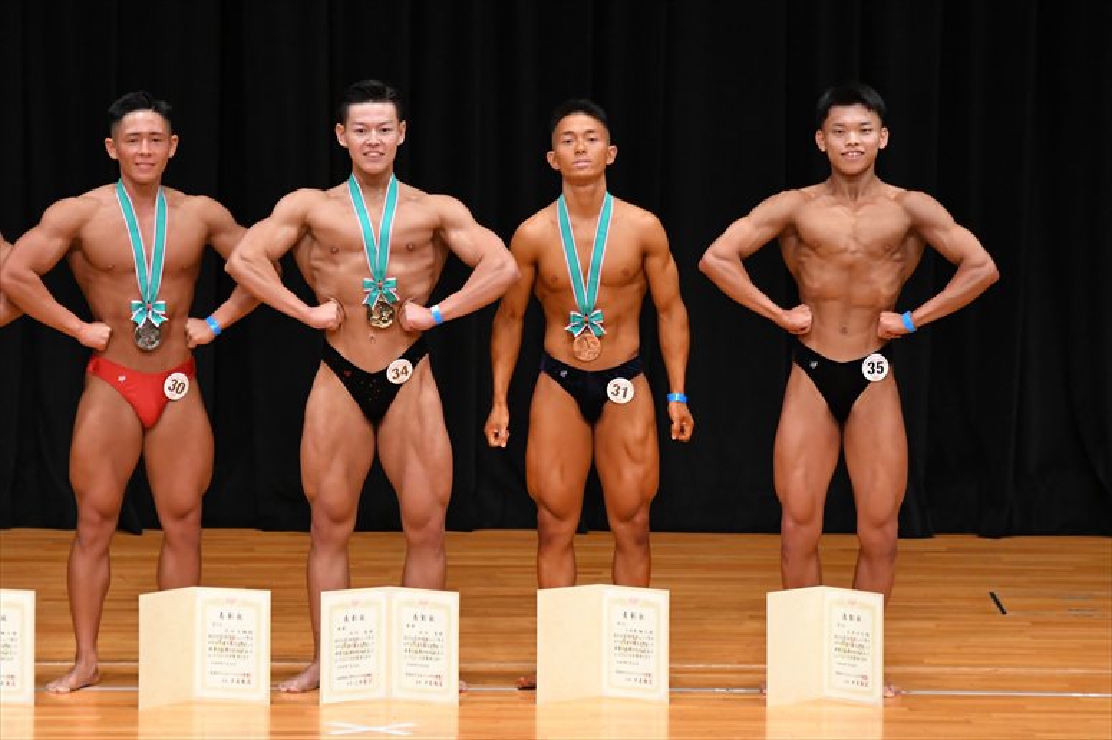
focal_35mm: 270
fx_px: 8336
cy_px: 370
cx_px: 556
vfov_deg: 5.1
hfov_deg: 7.6
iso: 3200
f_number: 5.6
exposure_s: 1/400
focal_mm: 180
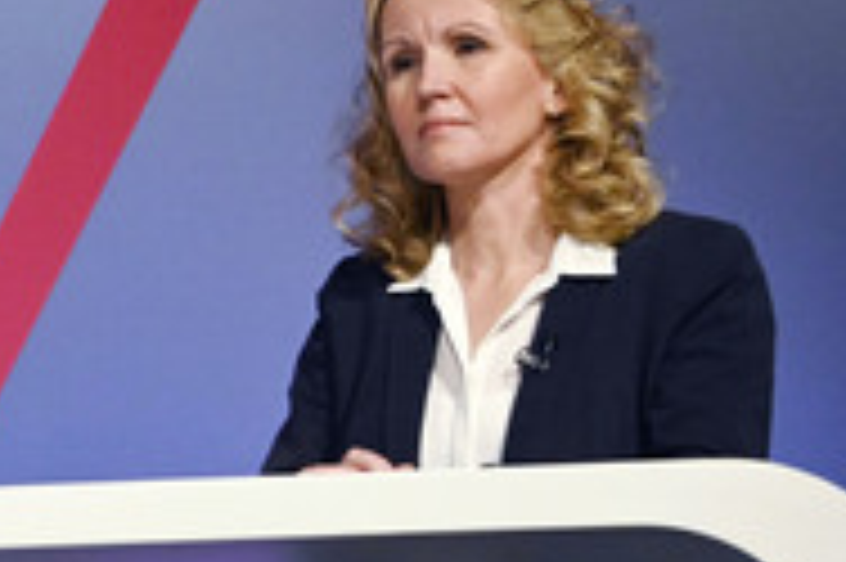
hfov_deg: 11.7
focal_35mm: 173
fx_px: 4062
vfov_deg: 7.9
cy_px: 436
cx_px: -155
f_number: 6.3
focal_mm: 72
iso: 8000
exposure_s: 1/640
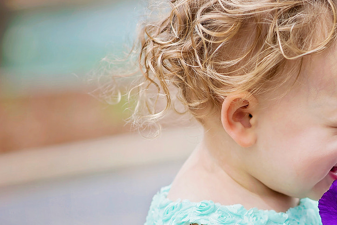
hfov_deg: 10.7
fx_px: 1769
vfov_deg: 7.3
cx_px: 370
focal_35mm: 189
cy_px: 167
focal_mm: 85
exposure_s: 1/500
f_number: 2.8
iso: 80
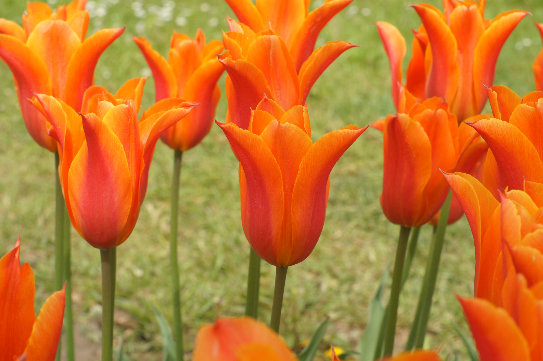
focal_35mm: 75
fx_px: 1131
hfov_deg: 27.0
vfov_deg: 18.2
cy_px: 180
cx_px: 272
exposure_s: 1/250
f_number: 11
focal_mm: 50
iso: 200
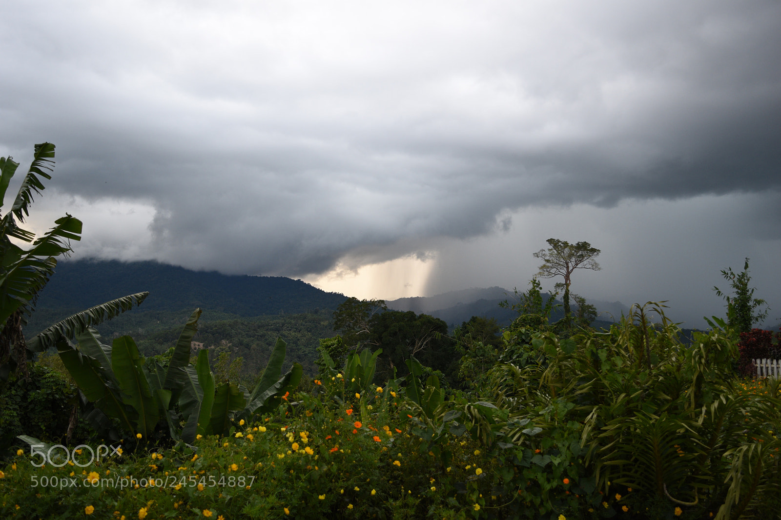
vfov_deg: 36.9
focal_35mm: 36
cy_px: 260
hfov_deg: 53.1
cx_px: 390
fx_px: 781
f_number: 4.5
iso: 320
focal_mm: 24
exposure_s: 1/60
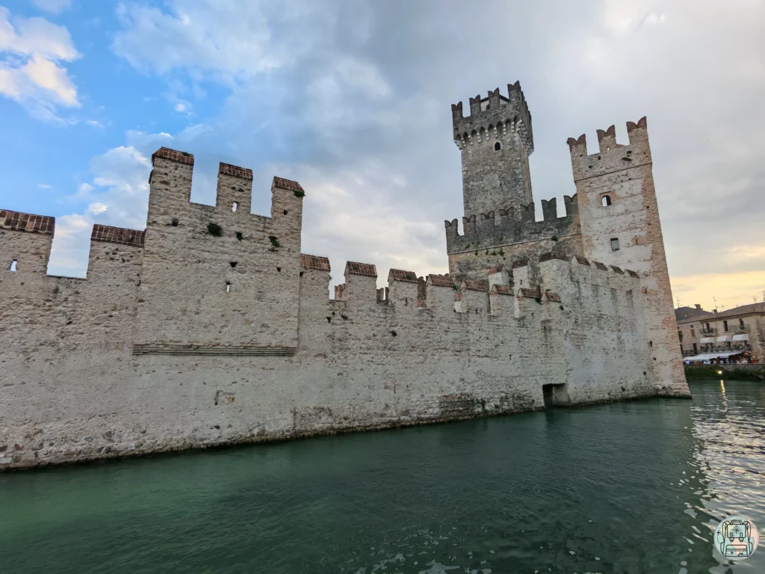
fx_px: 376
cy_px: 287
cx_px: 382
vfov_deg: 74.7
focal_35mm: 17
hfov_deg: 91.0
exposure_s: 1/390
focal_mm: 1.82
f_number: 2
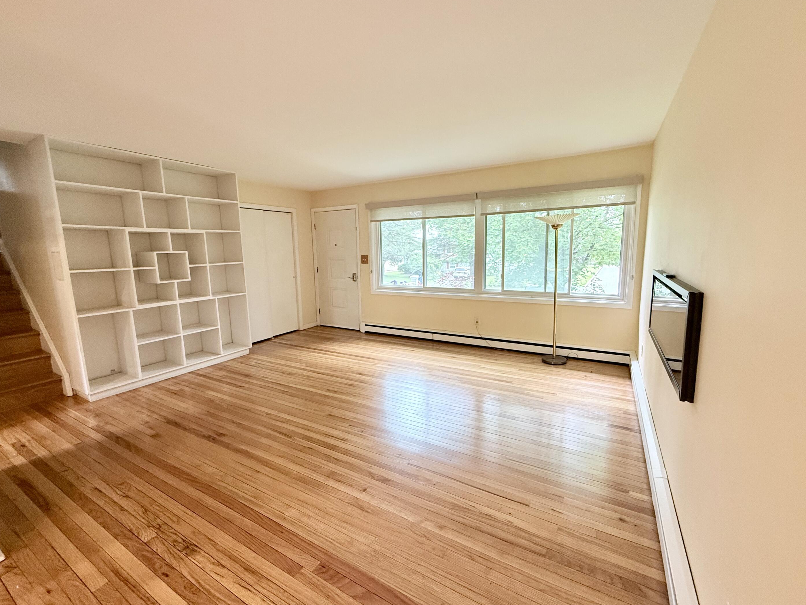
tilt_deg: -7.7
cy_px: 297
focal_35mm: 15
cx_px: 410
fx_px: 349
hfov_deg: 98.2
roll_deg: +1.1
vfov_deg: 81.7
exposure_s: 1/120
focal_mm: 2.22
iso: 250
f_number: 2.2
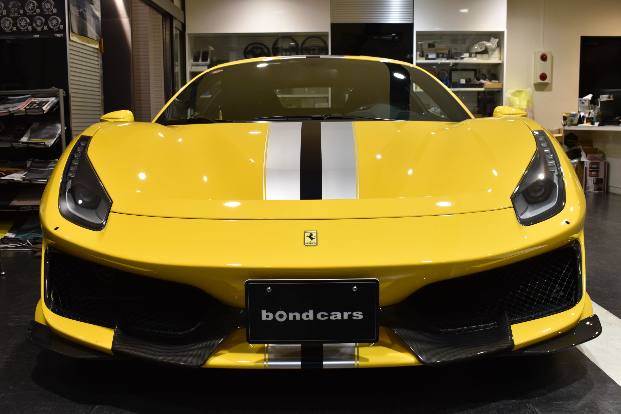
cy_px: 207
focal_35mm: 38
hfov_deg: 51.3
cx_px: 310
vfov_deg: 35.5
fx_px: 647
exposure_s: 1/40
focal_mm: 25
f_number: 8
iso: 400
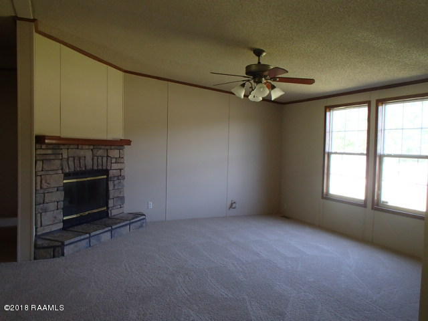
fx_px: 346
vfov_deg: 49.7
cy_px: 160
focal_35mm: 28
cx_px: 214
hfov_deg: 63.4
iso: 200
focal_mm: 5
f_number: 3.9
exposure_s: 1/50
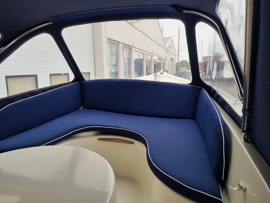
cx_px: 135
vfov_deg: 53.1
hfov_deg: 67.3
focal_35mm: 26
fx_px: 203
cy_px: 102
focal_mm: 5.4
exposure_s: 1/202
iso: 50
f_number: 1.8
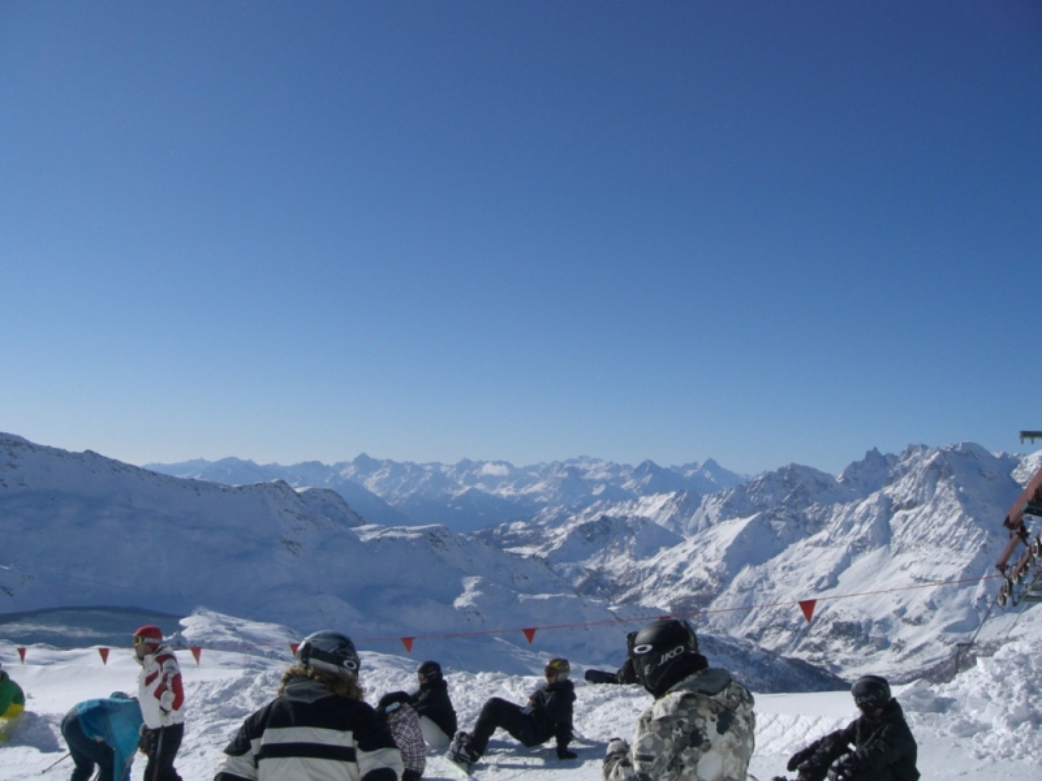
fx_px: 1144
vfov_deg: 37.7
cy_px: 390
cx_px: 521
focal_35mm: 38
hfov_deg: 49.0
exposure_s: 1/2000
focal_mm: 6.3
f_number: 4.4
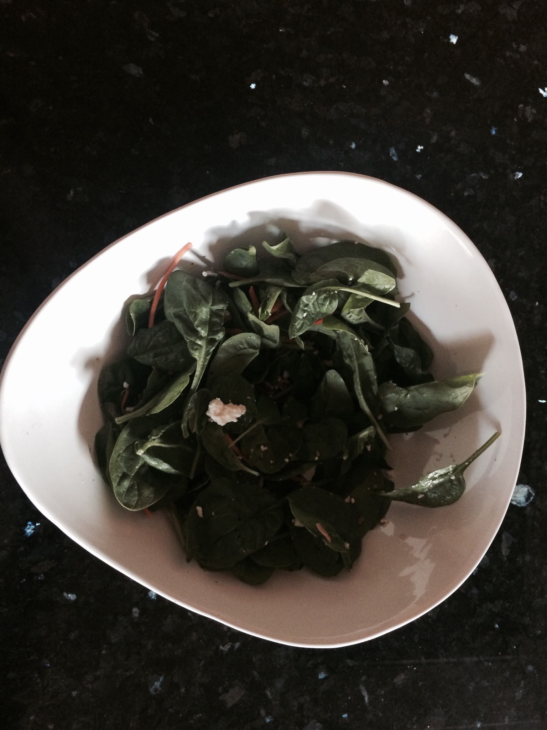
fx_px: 632
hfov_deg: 46.8
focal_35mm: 30
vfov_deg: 60.0
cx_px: 274
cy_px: 365
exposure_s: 1/30
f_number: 2.2
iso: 250
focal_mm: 4.12
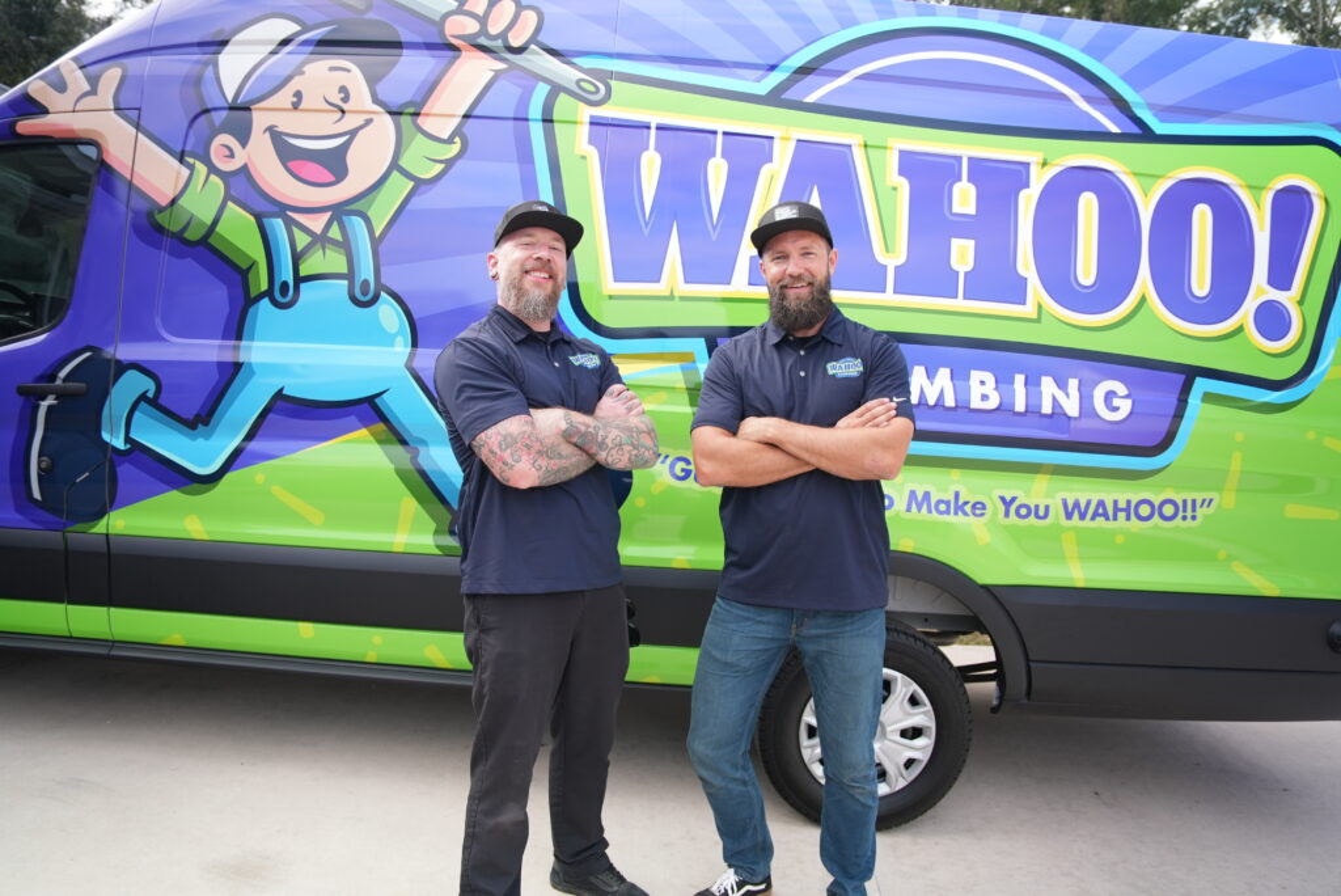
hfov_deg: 73.7
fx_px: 894
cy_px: 448
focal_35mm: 24
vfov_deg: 53.2
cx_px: 670
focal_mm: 24
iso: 500
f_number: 2.8
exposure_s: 1/50
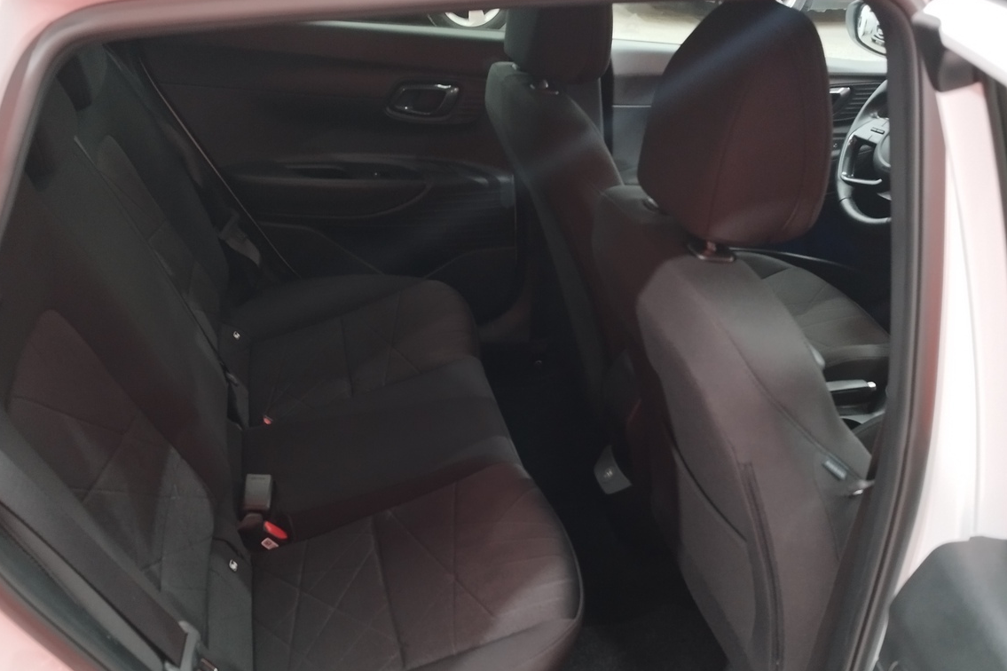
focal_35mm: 33
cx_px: 457
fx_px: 923
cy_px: 441
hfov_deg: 57.1
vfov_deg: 39.5
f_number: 1.89
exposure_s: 1/25
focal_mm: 5.95
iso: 490
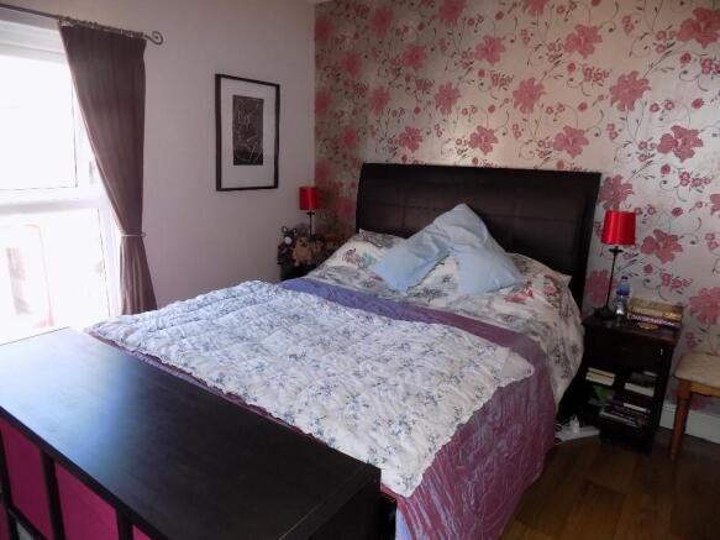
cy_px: 270
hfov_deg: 73.9
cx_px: 360
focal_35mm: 23
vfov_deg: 58.9
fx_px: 478
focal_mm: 4
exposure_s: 1/30
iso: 180
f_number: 3.1
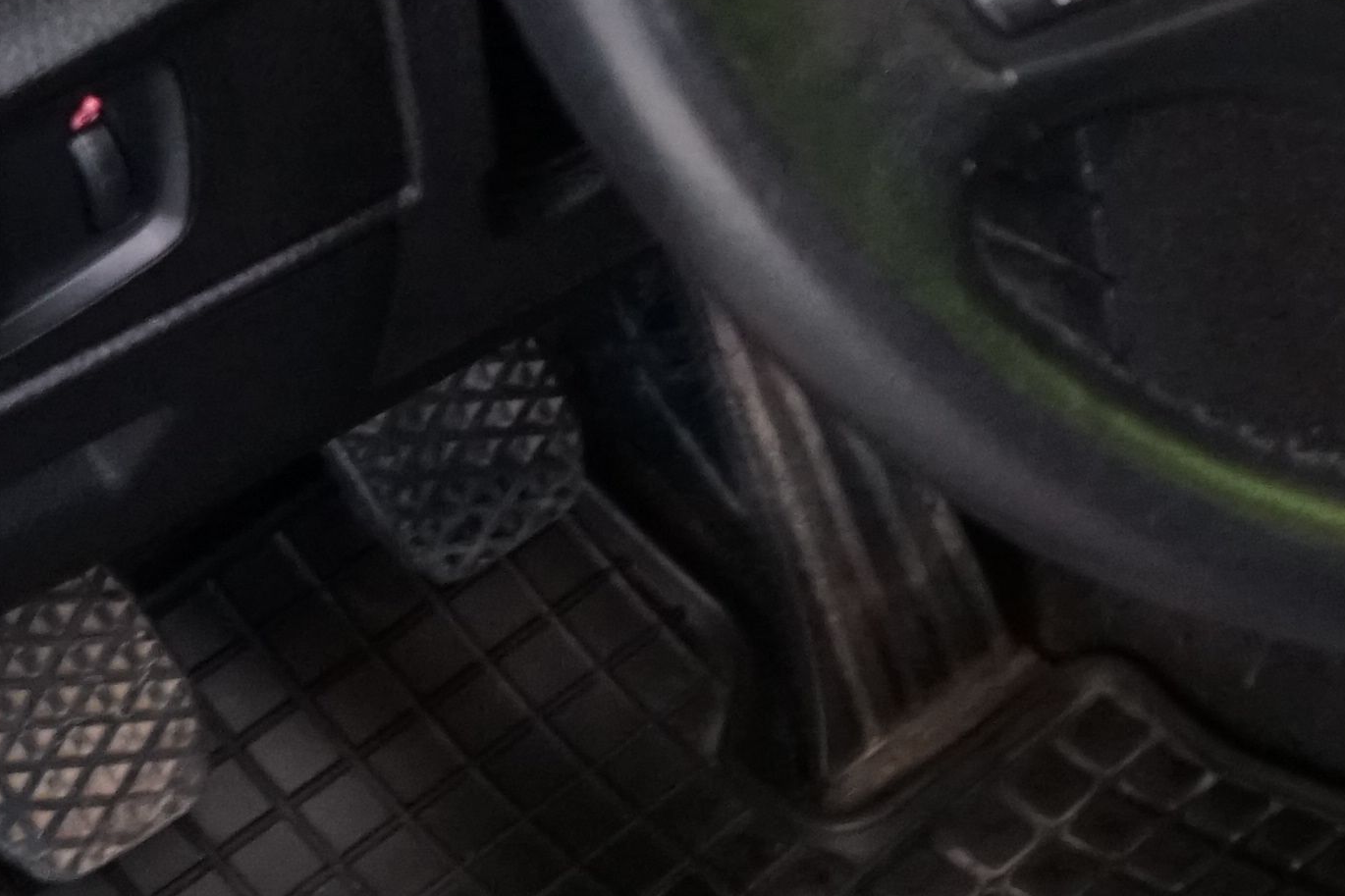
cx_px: 2671
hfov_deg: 13.8
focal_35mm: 127
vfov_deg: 10.7
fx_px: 4744
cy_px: 49
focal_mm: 29
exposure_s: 1/20
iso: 3200
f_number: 5
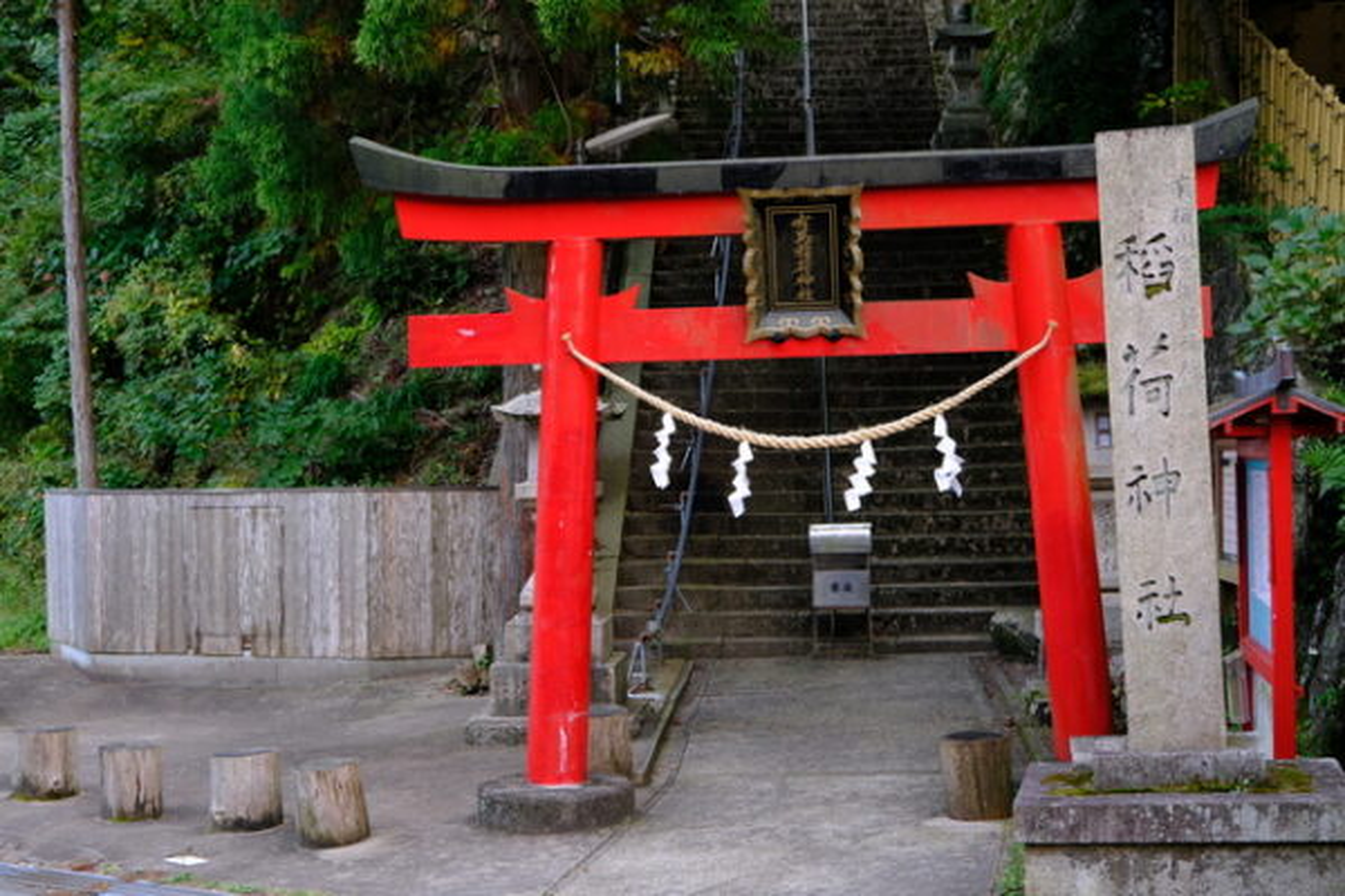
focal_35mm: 54
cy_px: 448
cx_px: 672
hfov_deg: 36.9
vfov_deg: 25.1
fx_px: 2017
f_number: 4
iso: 1250
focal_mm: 35.8
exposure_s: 1/52
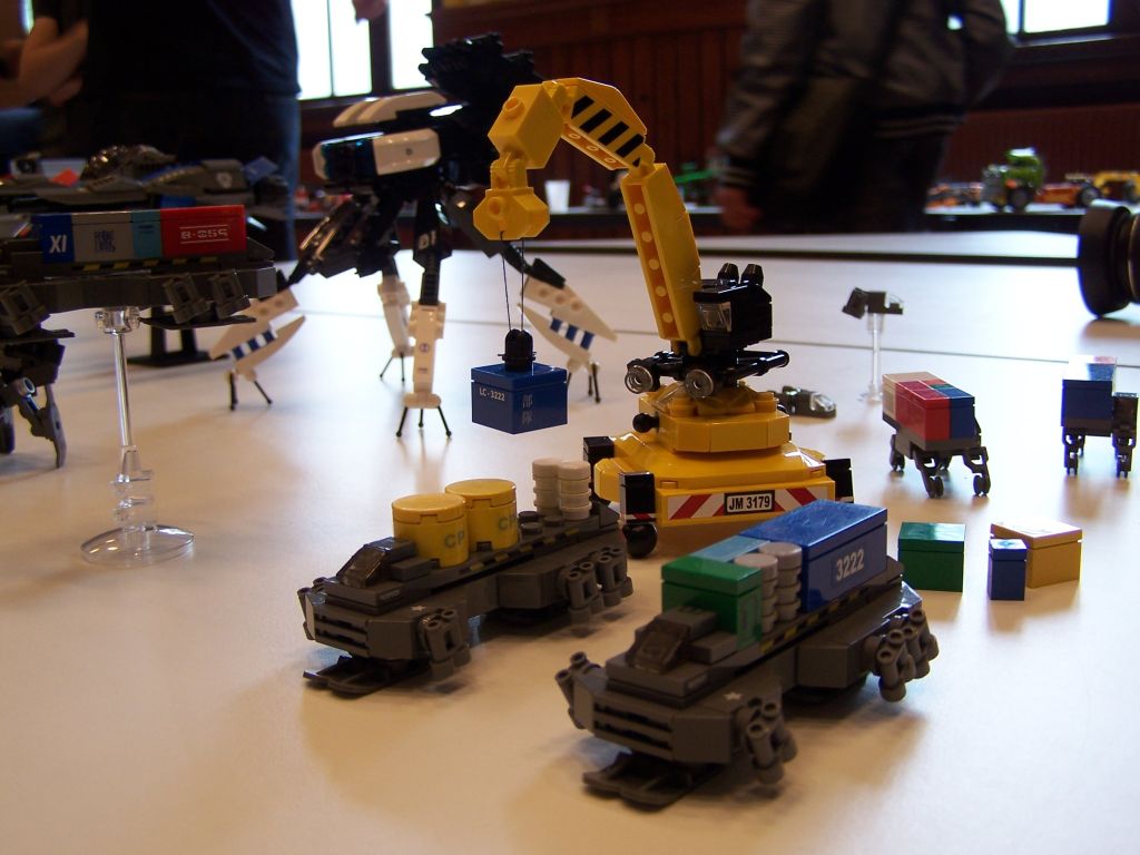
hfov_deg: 49.0
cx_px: 570
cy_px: 428
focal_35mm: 38
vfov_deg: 37.7
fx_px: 1251
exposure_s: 1/15
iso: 80
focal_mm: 6.3
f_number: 2.8
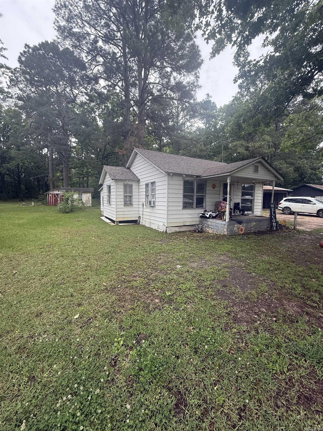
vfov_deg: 102.1
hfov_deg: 85.7
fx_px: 174
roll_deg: -0.4
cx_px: 162
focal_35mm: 14
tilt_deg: -4.1
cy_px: 216
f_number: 2.2
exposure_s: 1/276
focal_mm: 2.22
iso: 64
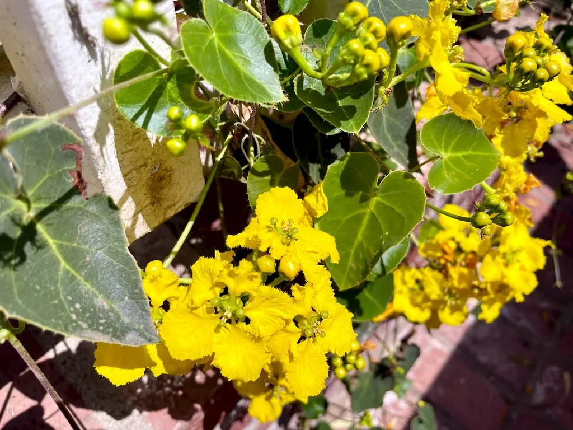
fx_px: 430
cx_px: 286
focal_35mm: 26
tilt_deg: -50.0
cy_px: 215
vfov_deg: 53.1
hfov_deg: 67.3
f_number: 1.6
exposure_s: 1/3205
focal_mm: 4.2
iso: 32
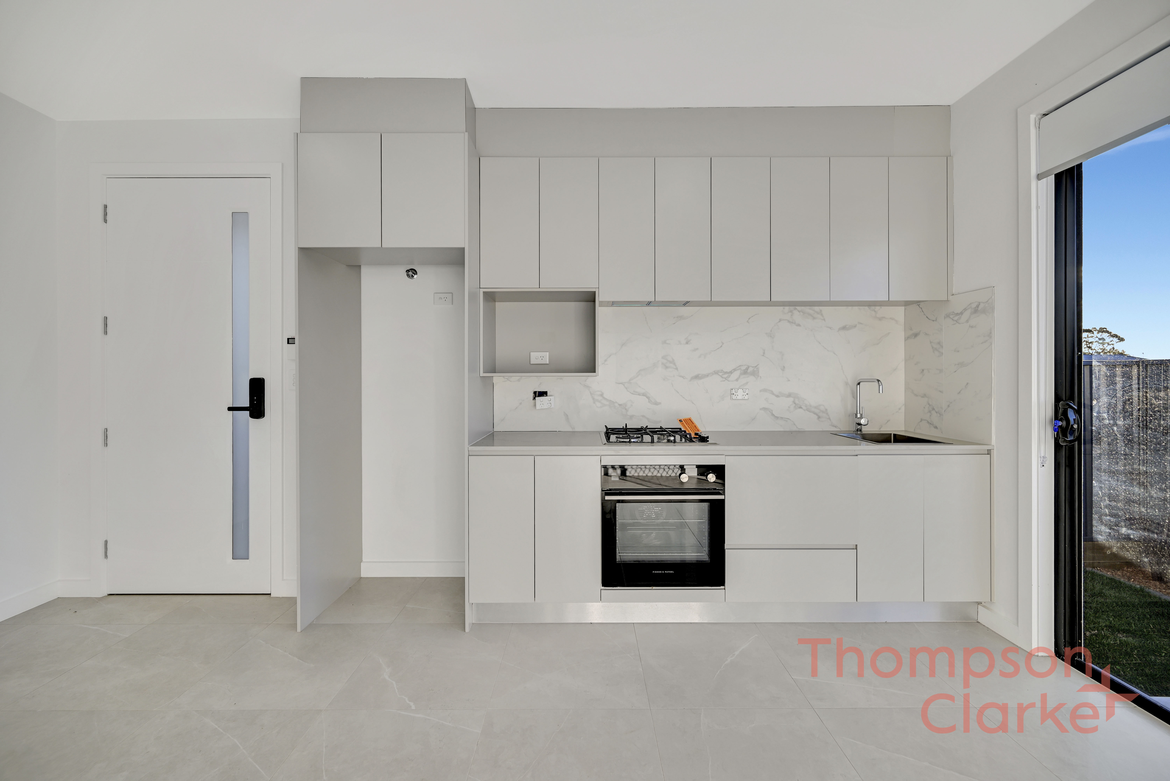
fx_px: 455
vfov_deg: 81.3
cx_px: 585
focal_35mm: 14
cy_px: 390
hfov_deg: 104.2
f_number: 4.5
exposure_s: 1/80
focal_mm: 14
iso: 100
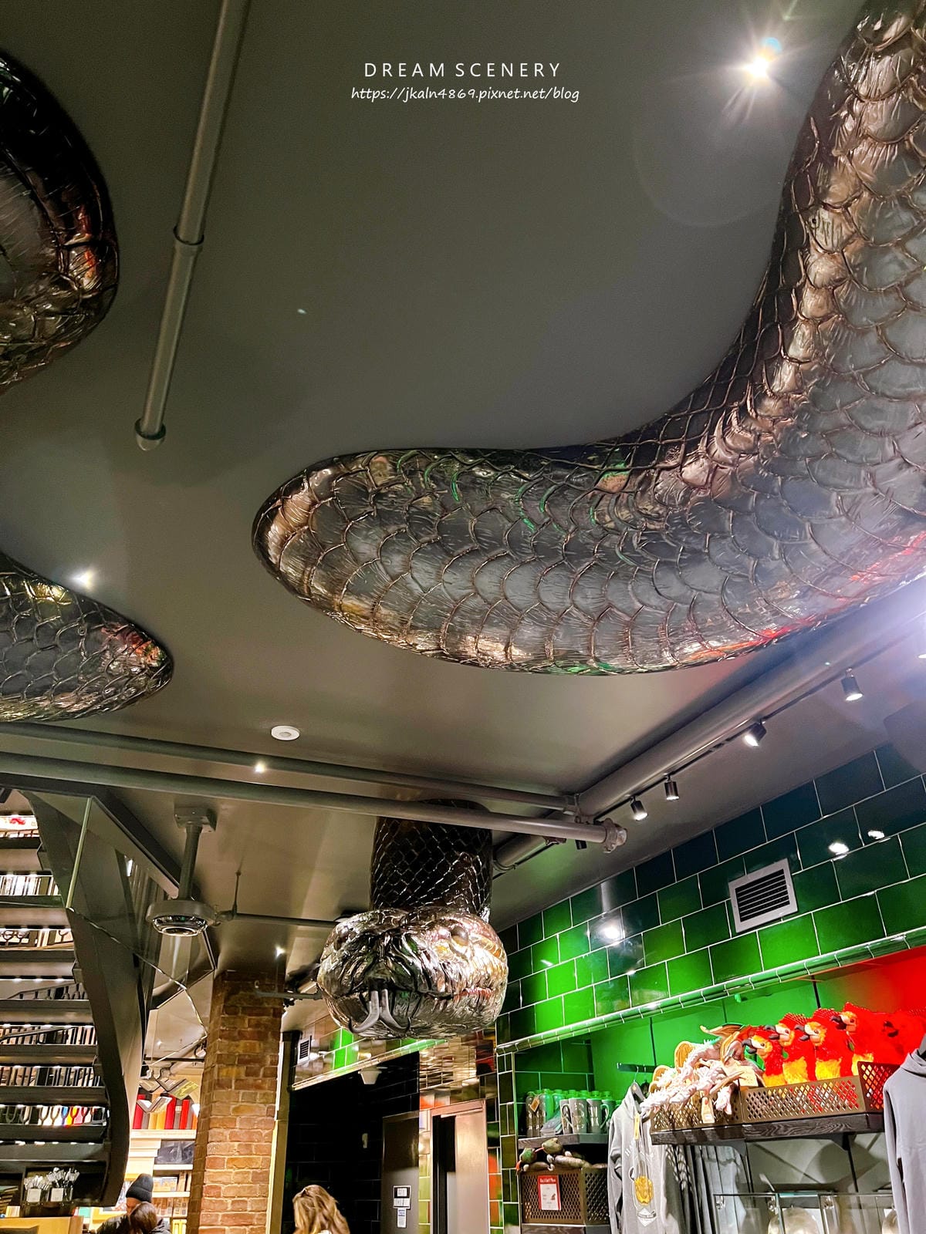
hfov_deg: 53.1
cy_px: 617
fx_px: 927
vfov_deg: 67.3
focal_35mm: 26
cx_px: 463
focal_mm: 5.7
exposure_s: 1/33
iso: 640
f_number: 1.5
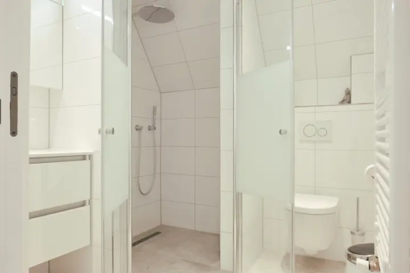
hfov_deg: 73.7
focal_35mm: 24
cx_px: 205
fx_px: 273
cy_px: 136
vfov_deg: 53.1
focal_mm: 16
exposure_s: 1/2
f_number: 8
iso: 400
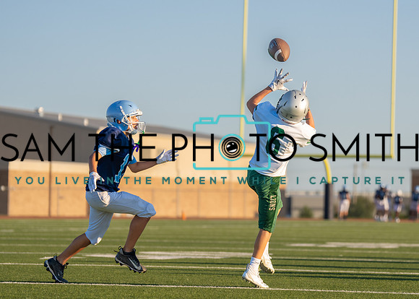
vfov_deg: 8.7
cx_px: 271
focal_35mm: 166
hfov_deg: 12.1
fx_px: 1974
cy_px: 161
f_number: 2.8
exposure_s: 1/5000
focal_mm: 120
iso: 250
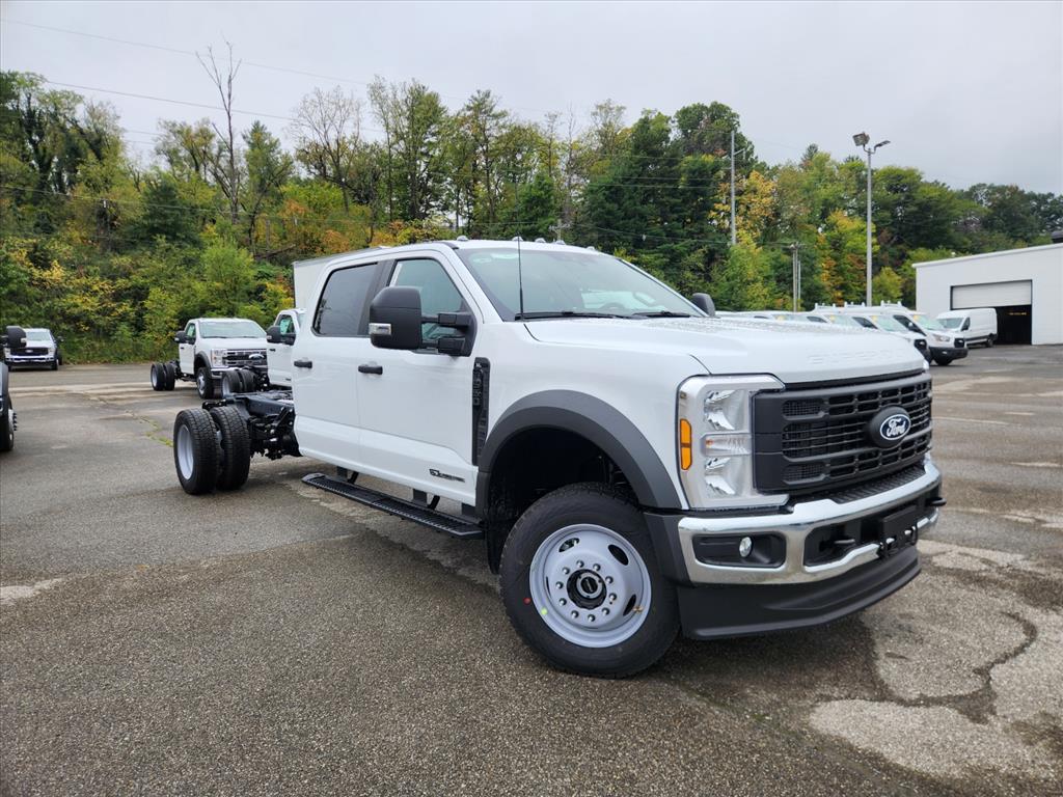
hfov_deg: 73.9
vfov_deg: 58.9
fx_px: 706
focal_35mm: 23
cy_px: 398
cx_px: 532
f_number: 1.8
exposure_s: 1/699
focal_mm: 5.4
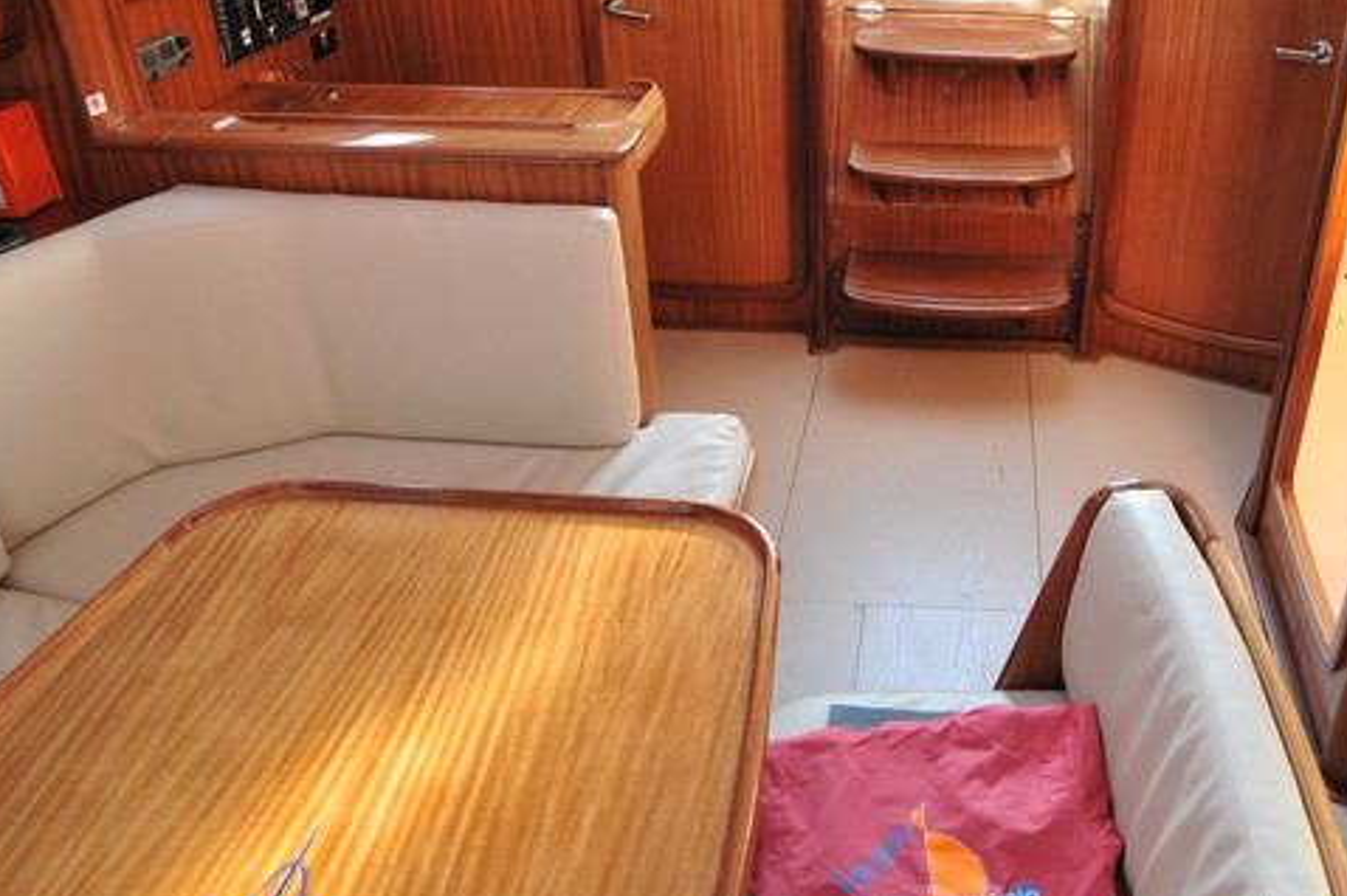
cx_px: 961
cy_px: 320
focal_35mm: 30
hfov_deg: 59.6
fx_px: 1122
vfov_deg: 43.1
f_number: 6.3
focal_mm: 14
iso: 1000
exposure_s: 1/50
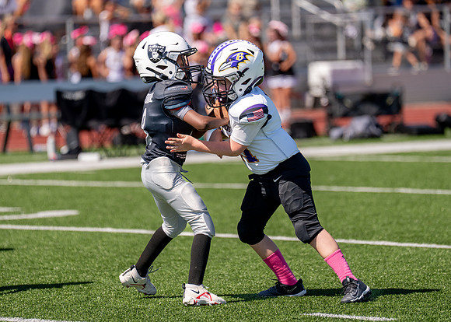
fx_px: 3718
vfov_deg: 5.0
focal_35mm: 290
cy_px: 138
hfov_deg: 6.9
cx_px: 222
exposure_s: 1/5000
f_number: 2.8
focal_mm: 200
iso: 200
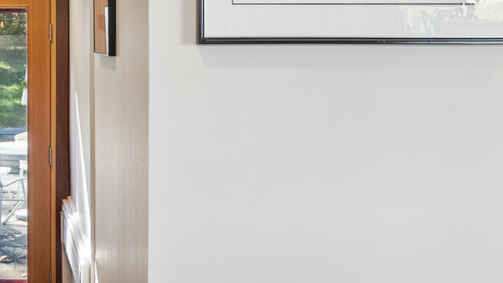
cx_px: 10
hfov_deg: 25.5
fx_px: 1057
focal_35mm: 79
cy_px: 58
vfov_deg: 15.1
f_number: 7.1
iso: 320
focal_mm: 17.5
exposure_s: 1/13
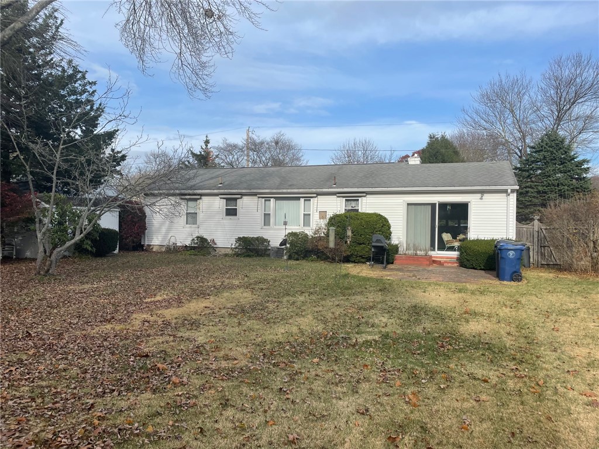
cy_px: 224
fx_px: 450
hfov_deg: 67.3
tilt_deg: +0.3
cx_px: 300
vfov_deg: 53.1
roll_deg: +0.1
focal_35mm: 26
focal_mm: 4.2
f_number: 1.6
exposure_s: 1/2817
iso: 32
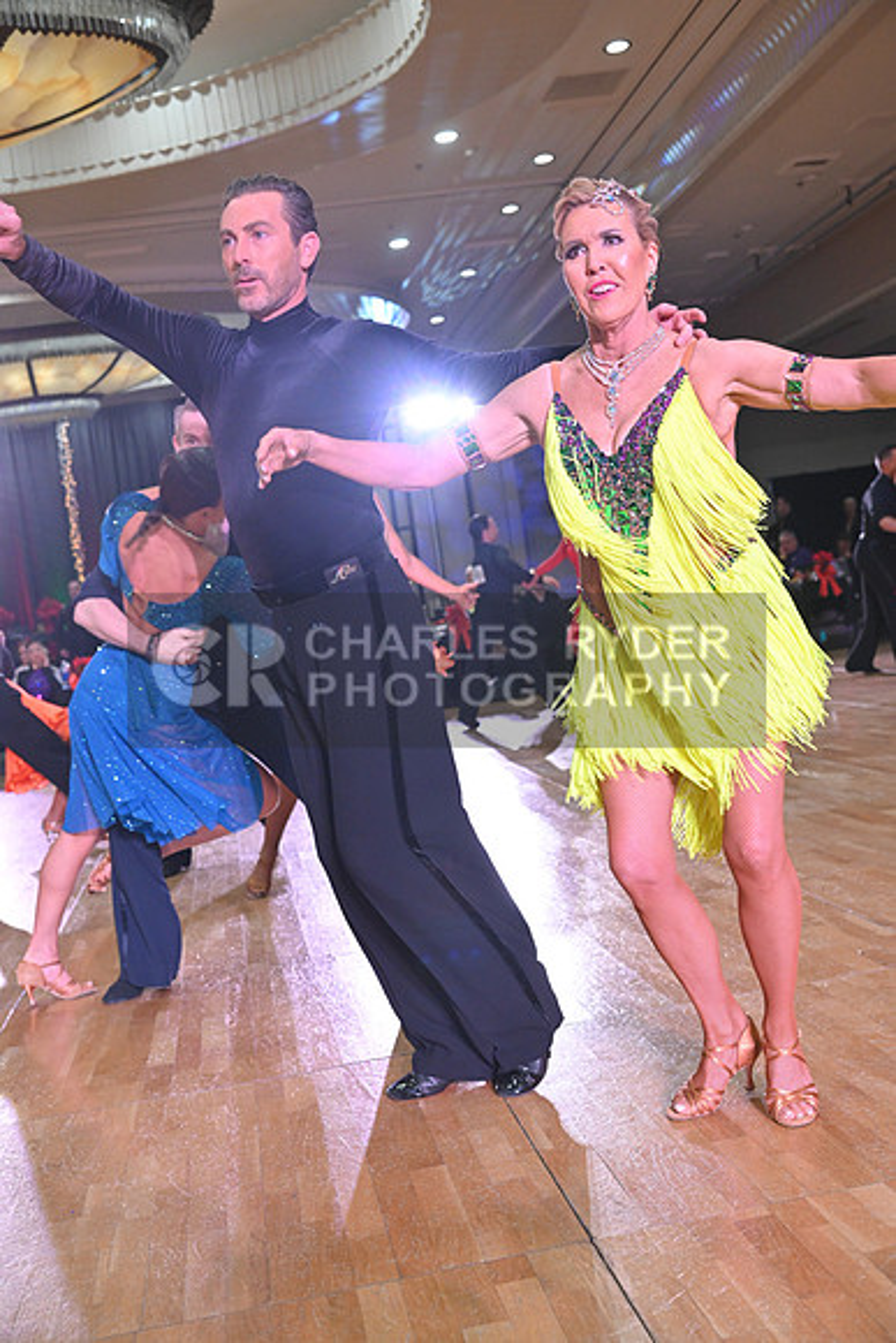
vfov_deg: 48.4
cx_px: 448
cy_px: 672
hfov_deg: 33.4
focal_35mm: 40
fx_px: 1492
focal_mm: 40
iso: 2500
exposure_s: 1/320
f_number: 5
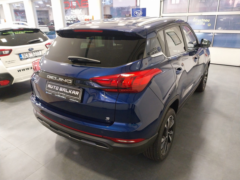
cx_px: 120
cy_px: 90
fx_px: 180
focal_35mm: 26
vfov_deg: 53.1
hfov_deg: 67.3
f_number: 1.8
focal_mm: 4
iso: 500
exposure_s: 1/25
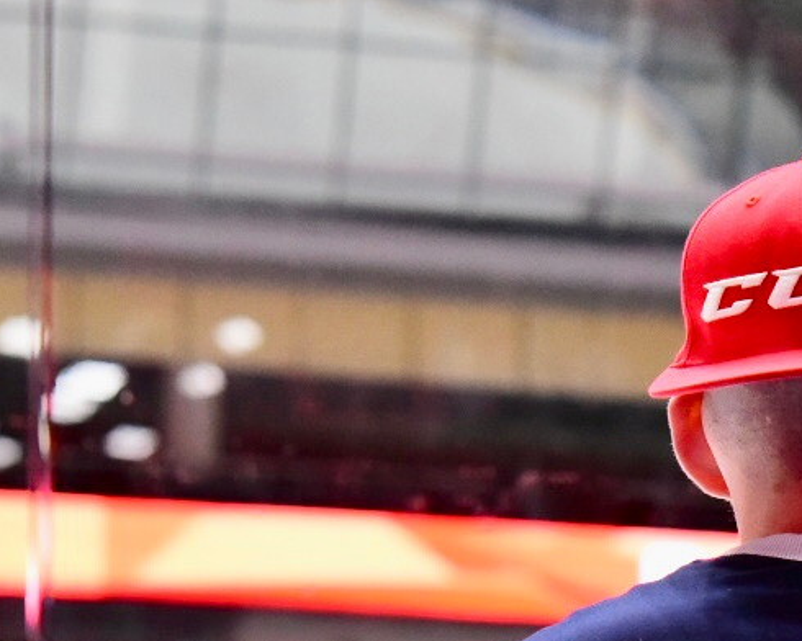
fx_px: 5151
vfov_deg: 7.1
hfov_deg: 8.8
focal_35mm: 217
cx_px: 933
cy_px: 646
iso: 4000
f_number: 5
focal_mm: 70
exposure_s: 1/1250
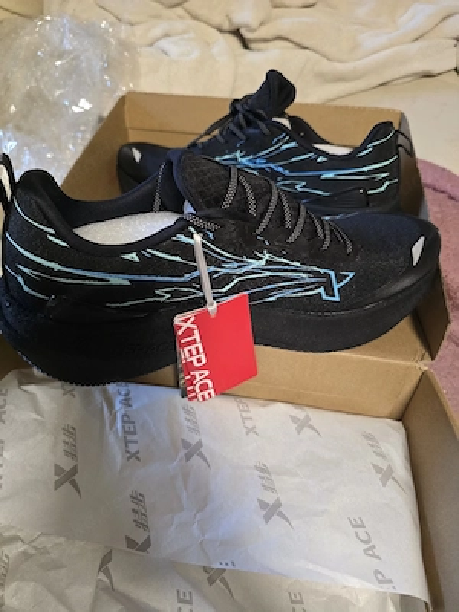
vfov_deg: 73.9
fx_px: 407
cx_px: 230
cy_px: 306
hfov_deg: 58.9
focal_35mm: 23
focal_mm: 6.3
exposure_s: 1/101
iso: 1000
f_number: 1.7
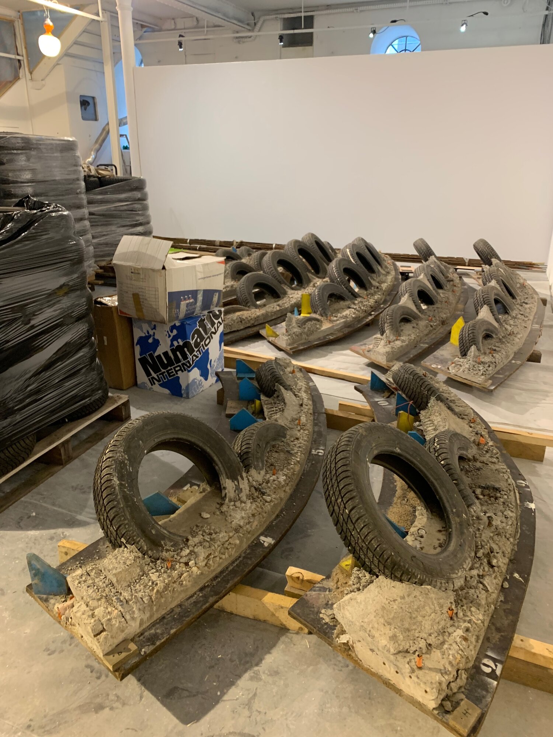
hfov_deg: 53.1
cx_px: 276
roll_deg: +0.1
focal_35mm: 26
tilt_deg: -20.2
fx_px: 554
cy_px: 368
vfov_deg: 67.3
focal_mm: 4.25
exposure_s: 1/50
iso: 160
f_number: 1.8
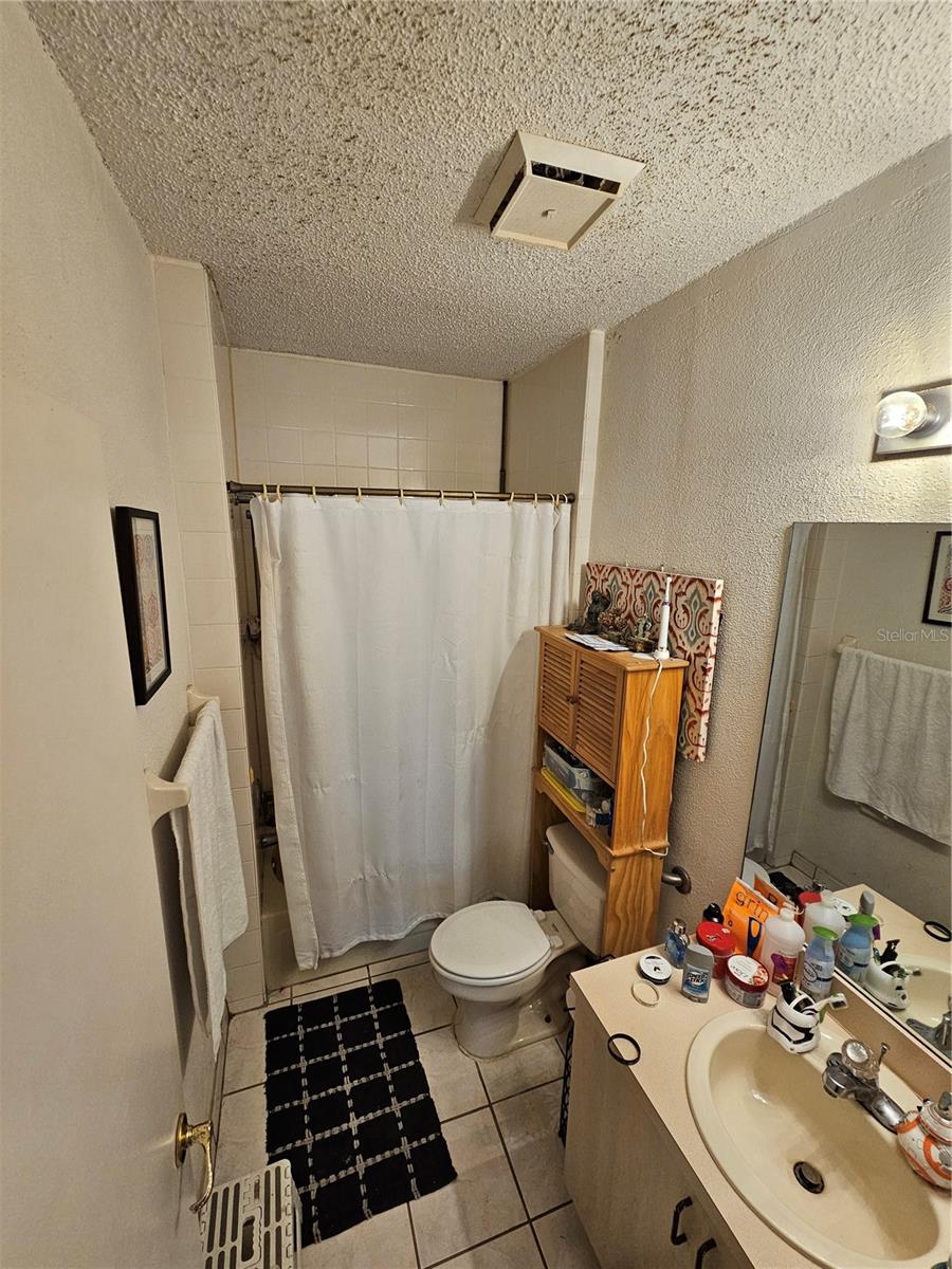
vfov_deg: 106.2
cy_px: 634
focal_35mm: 13
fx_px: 477
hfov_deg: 89.9
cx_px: 476
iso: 200
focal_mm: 2.2
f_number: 2.2
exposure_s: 1/60
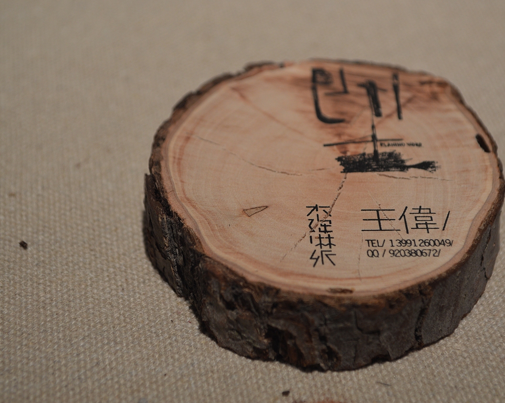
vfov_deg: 20.0
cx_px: 296
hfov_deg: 24.9
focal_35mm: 77
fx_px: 1144
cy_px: 201
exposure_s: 1/25
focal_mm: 45
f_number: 5.3
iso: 400
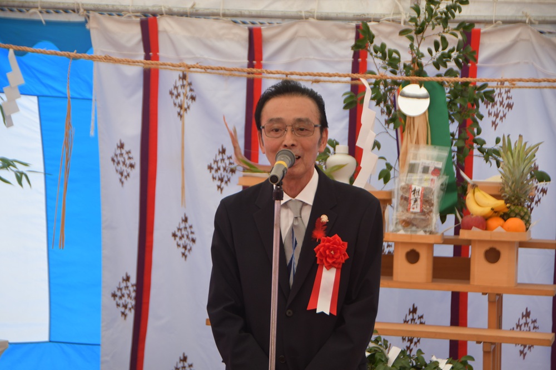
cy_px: 185
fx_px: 2192
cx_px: 278
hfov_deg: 14.5
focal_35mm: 142
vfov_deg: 9.7
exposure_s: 1/250
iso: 320
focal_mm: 95
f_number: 5.6
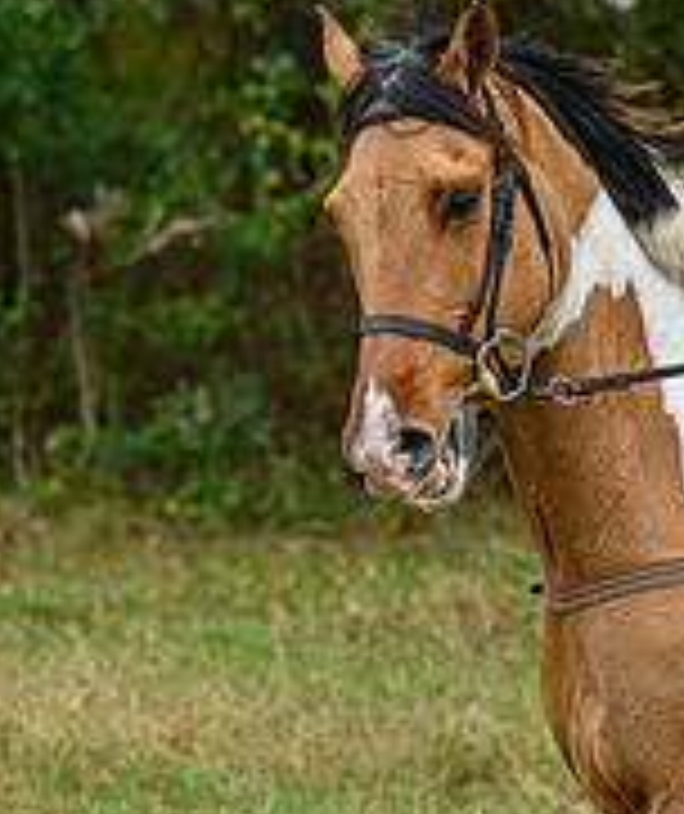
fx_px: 7841
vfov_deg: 5.9
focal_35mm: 319
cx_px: 808
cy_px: 237
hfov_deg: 5.0
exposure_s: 1/1000
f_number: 3.2
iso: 1250
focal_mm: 90
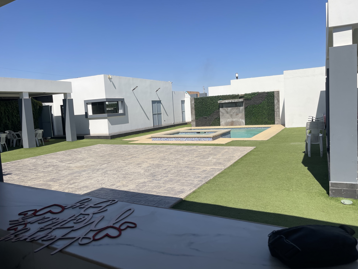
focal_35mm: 26
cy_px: 134
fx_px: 269
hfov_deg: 67.3
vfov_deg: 53.1
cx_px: 183
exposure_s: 1/6250
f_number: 1.6
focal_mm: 5.1
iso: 32
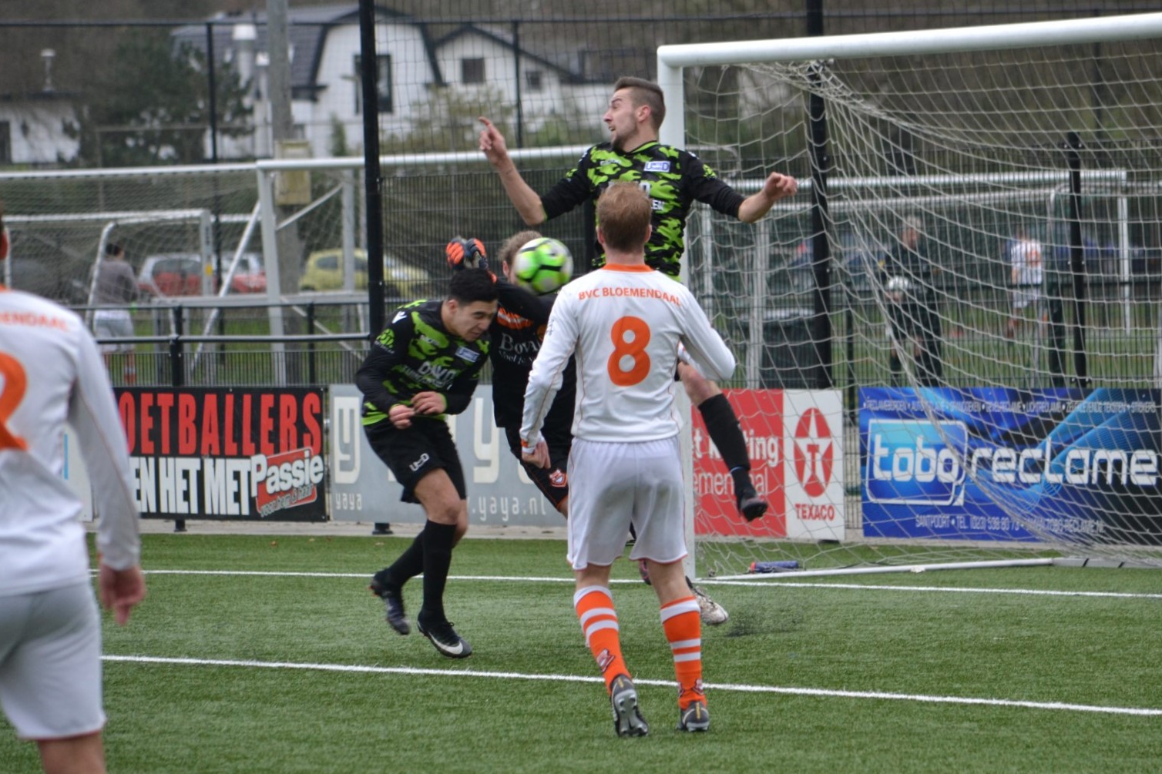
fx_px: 8020
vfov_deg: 5.5
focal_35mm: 249
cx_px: 581
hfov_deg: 8.3
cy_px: 388
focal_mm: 165
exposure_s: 1/500
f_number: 5
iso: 800
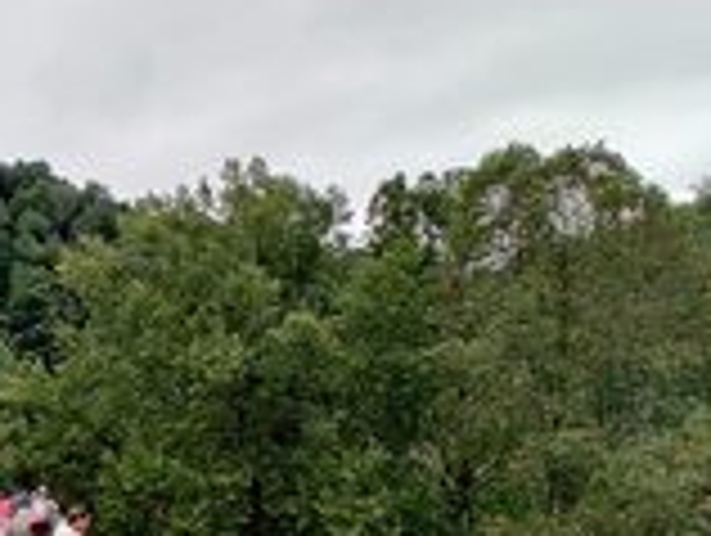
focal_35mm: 46
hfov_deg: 35.0
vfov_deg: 31.2
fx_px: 946
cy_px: 378
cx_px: -81
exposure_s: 1/100
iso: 250
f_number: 2.2
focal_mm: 2.25
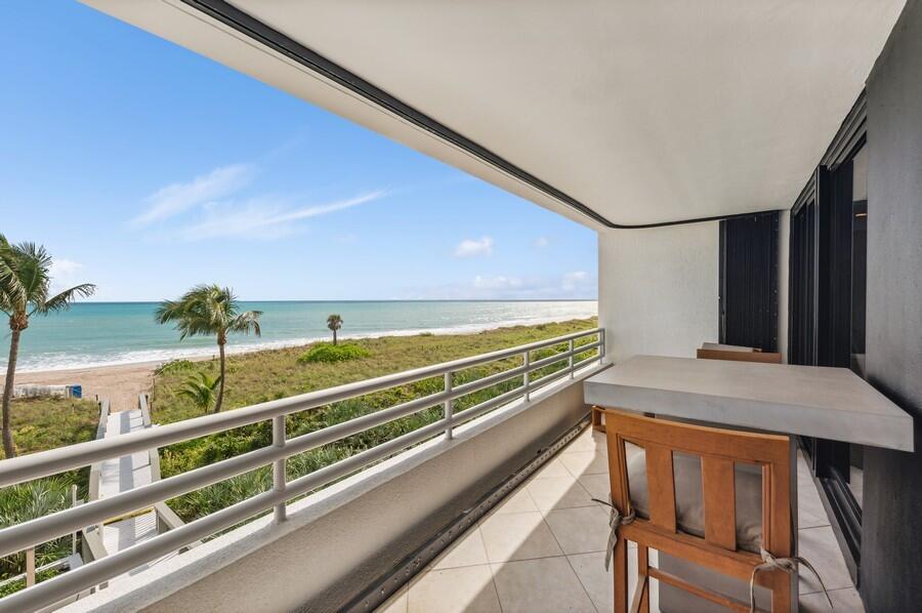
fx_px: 358
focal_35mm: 14
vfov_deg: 81.1
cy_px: 306
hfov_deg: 104.3
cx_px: 461
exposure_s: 1/400
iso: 100
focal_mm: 14
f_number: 11
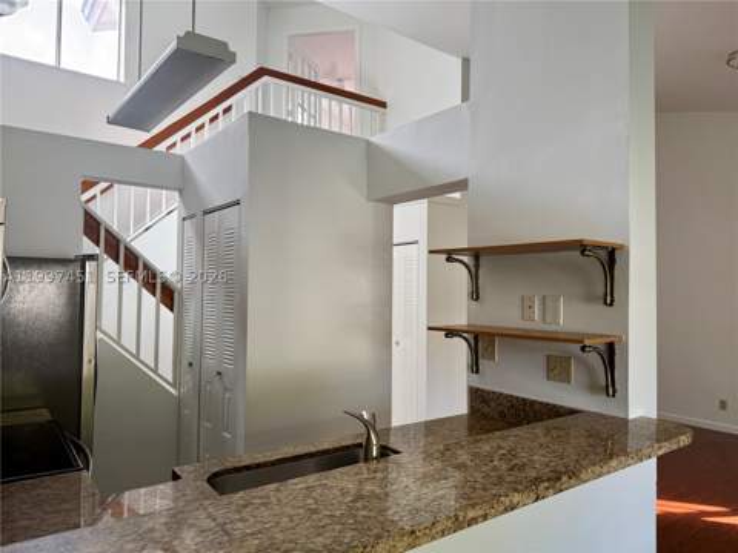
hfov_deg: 71.6
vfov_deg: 56.8
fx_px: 512
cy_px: 276
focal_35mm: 24
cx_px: 369
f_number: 1.78
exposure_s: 1/120
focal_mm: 6.76
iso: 100
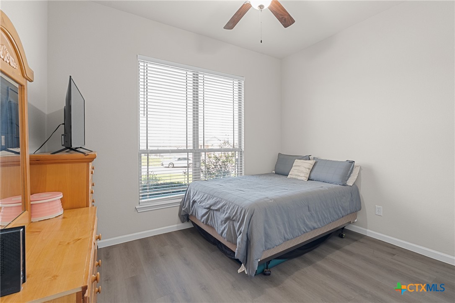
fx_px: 202
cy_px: 152
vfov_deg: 73.7
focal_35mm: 16
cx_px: 228
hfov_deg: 96.7
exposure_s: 1/2.5
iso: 640
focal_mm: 16
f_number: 8
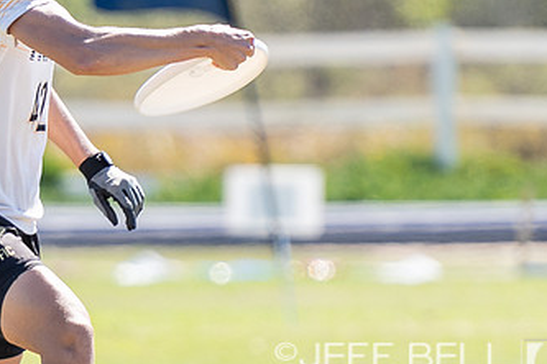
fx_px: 16697
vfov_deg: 1.3
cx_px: 65
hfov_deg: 1.9
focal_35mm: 1099
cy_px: 210
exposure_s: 1/1000
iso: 100
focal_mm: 200
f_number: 2.8
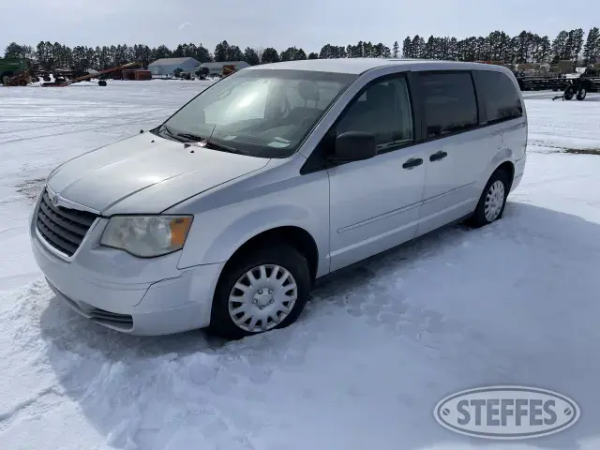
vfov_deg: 53.1
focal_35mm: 26
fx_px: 451
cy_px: 225
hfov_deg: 67.3
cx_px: 300
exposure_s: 1/9174
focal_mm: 5.1
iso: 32
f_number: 1.6
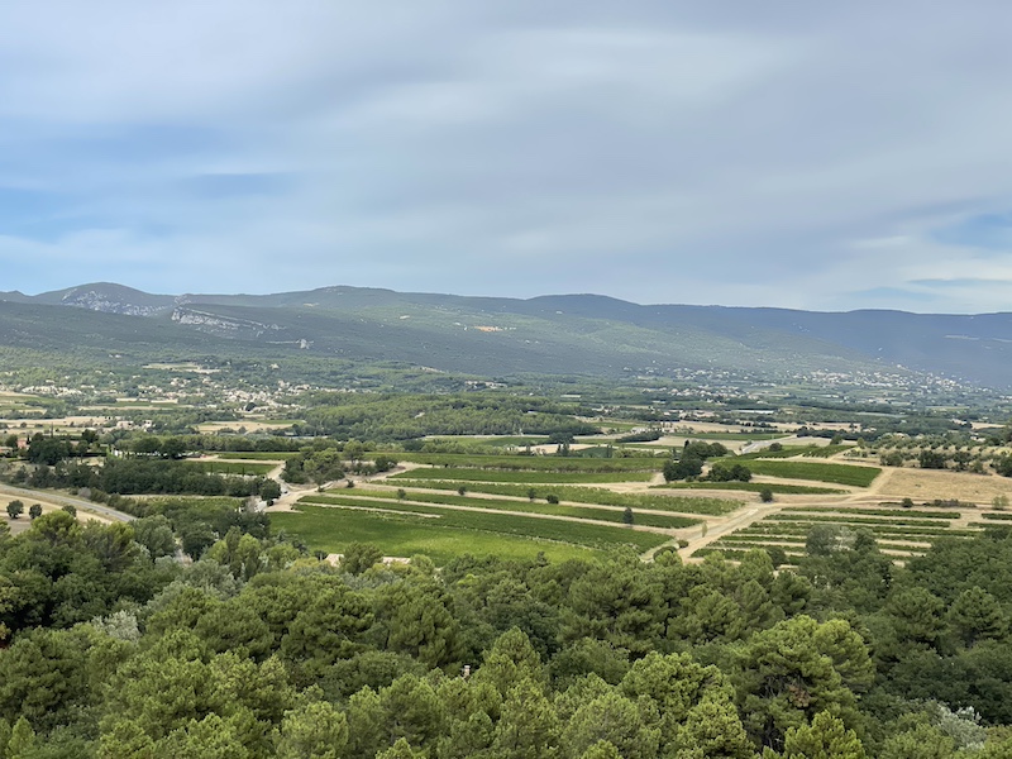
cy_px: 380
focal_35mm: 52
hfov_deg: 36.8
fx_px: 1520
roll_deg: -2.0
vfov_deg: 28.0
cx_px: 506
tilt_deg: -0.4
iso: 25
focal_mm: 6
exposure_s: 1/1653
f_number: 2
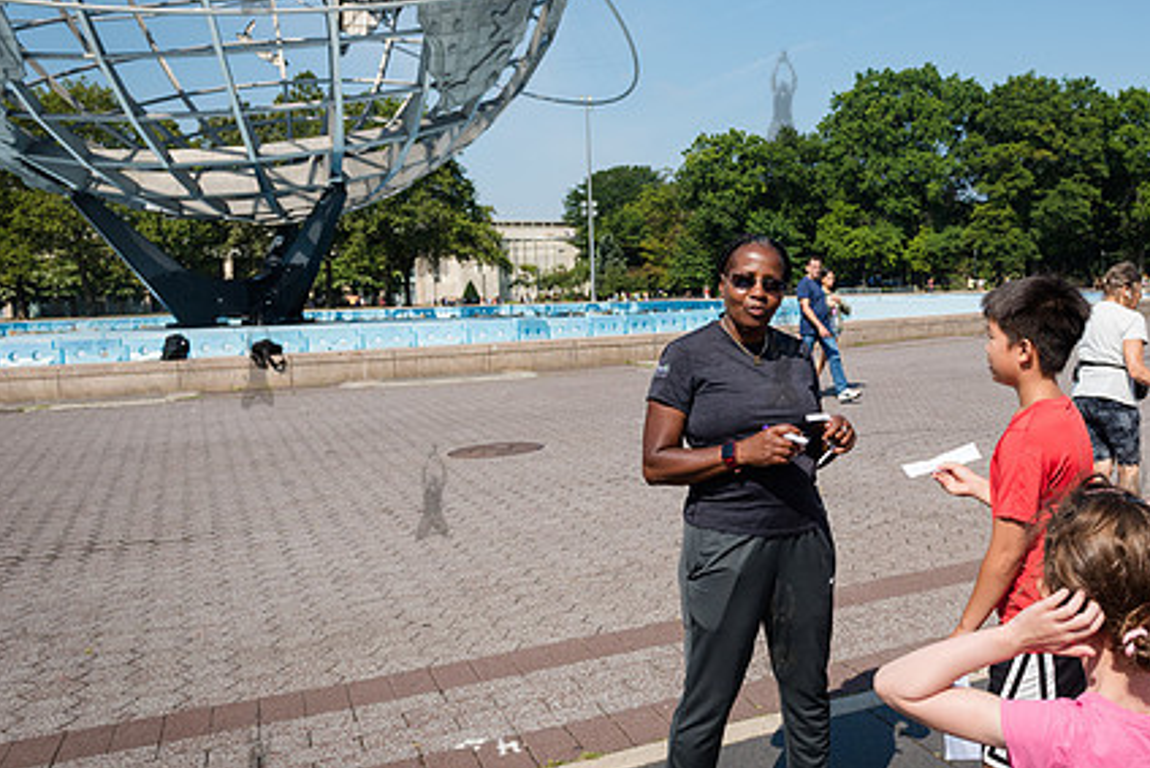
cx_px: 810
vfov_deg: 37.9
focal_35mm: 35
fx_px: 1118
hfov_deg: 52.8
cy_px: 358
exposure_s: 1/2000
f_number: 5
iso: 400
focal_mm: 24
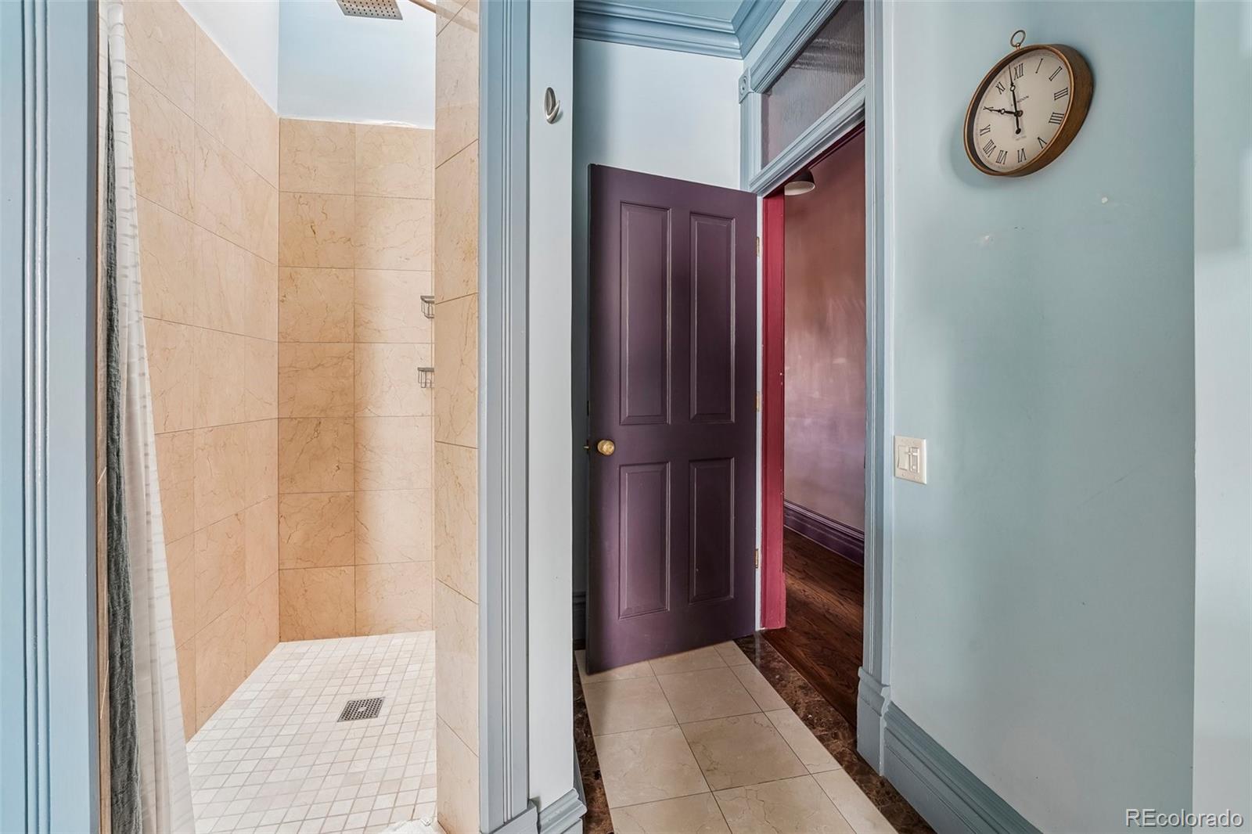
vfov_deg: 81.2
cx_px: 626
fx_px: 487
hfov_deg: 104.3
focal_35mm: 14
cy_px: 417
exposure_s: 1/2
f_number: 8
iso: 400
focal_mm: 14
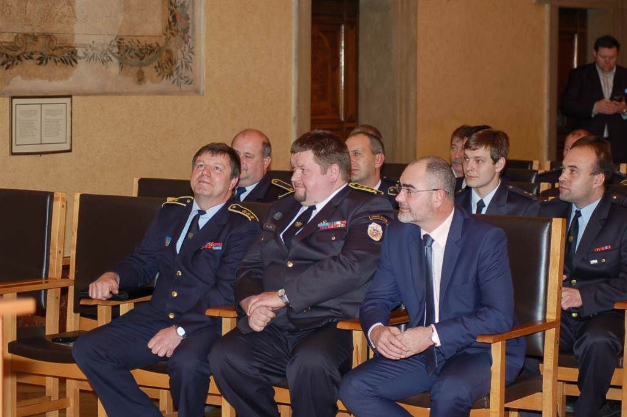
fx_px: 1827
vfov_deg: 13.0
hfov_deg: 19.5
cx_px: 314
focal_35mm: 105
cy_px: 208
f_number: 4
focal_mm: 70
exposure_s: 1/60
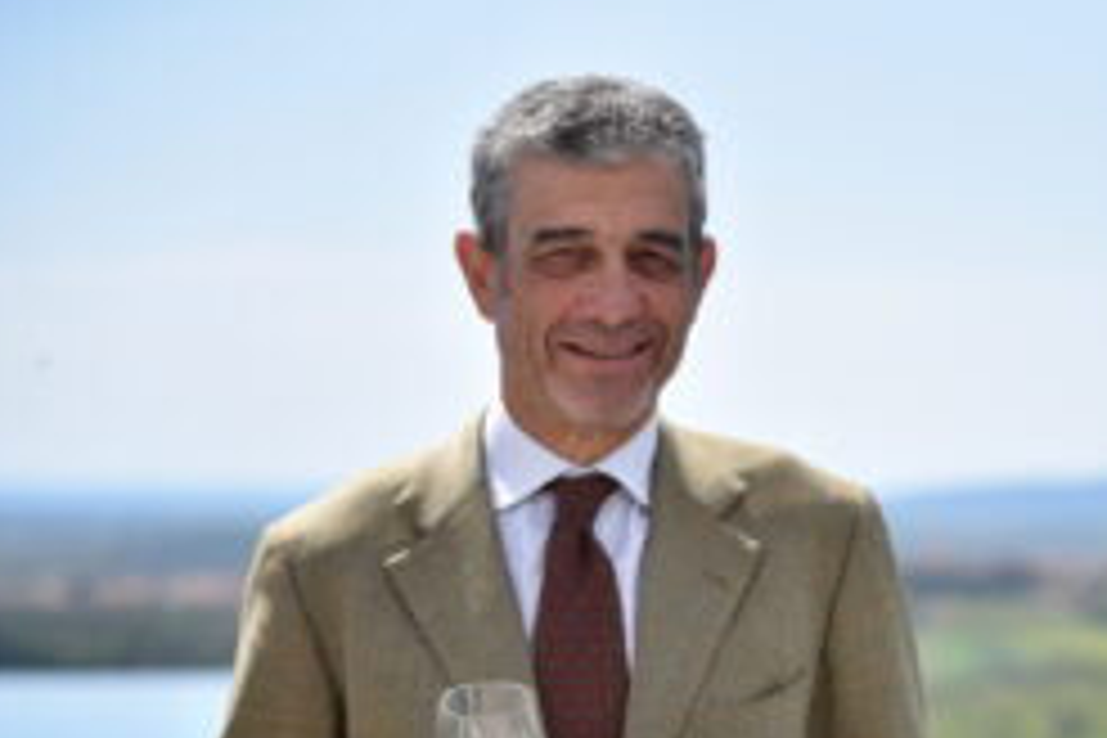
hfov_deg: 15.7
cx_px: 846
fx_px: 3997
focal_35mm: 130
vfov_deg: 10.5
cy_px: 565
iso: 100
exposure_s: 1/1600
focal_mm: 80
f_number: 2.8
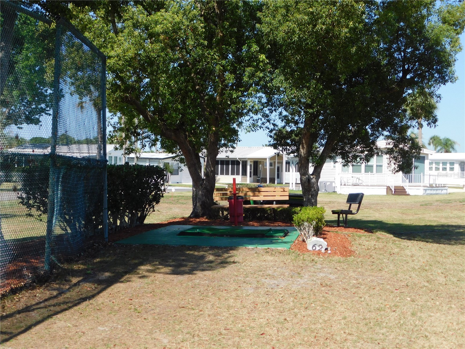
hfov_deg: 32.7
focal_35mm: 59
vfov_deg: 24.8
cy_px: 174
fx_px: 793
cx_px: 232
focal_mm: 10.4
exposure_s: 1/640
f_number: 4
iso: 125
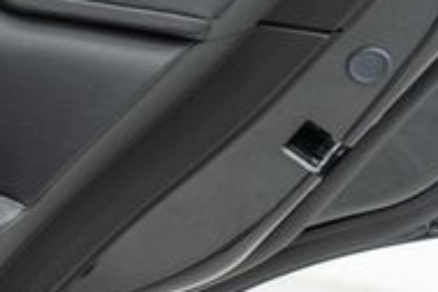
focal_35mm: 95
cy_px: 210
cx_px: -297
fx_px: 1156
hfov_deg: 18.0
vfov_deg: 14.4
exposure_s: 1/40
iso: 800
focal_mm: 28
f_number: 3.2
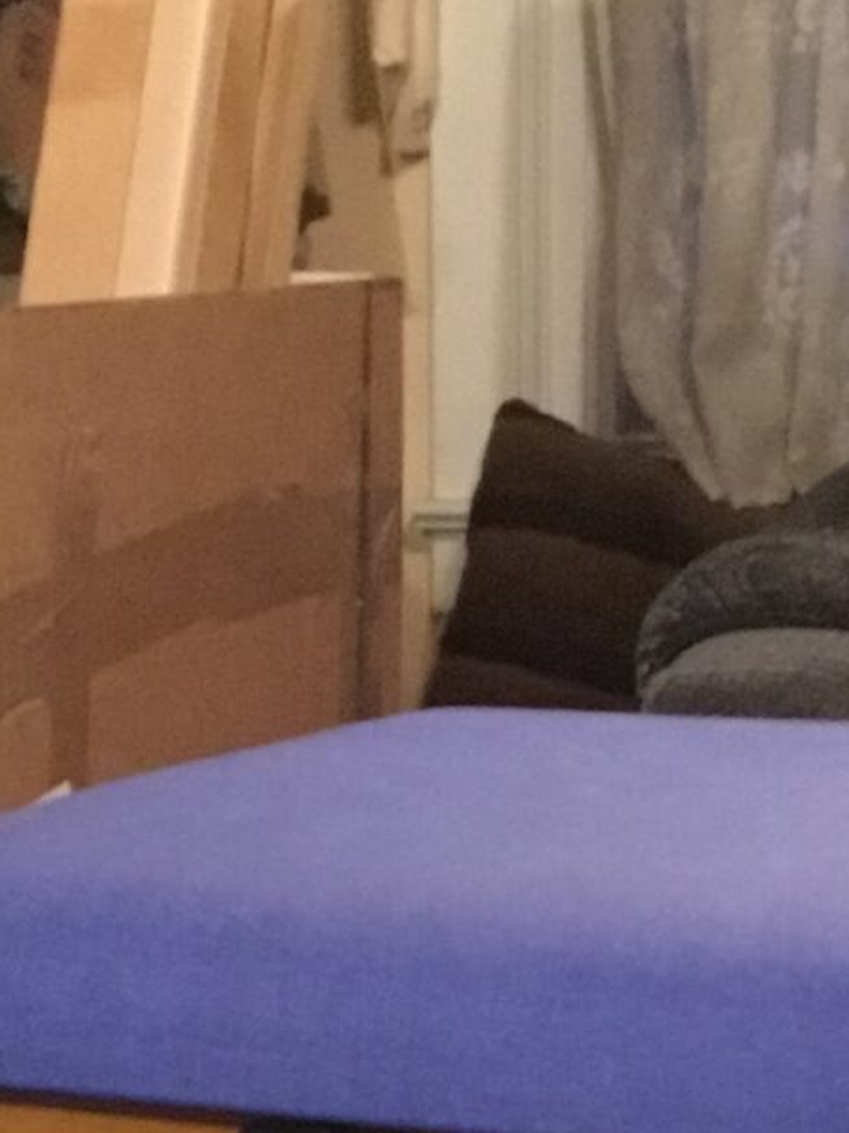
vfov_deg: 13.7
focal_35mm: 131
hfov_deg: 11.3
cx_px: 266
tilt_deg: -22.1
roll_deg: +0.6
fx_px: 4287
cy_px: 1943
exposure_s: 1/15
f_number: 2.4
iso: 500
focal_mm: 3.3
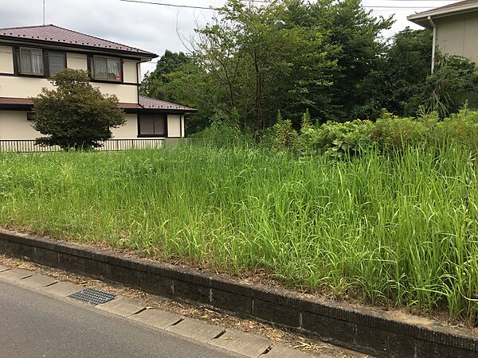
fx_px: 400
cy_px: 179
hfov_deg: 61.7
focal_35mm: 29
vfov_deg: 48.2
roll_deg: +0.4
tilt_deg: -7.0
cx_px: 239
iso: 25
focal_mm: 4.15
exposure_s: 1/484
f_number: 2.2
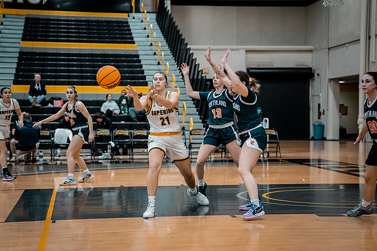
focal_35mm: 71
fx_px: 747
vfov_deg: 19.1
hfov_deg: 28.3
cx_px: 195
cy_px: 125
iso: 1600
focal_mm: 67
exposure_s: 1/640
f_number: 2.5
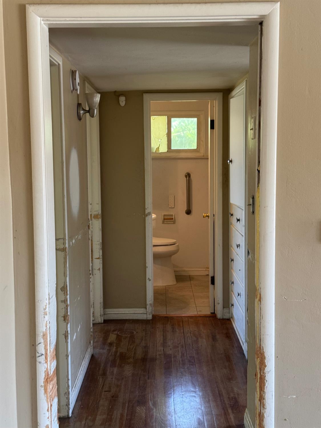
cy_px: 214
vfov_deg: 39.7
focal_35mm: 48
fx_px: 593
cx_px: 160
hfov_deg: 30.3
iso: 125
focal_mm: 6.76
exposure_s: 1/60
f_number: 1.78
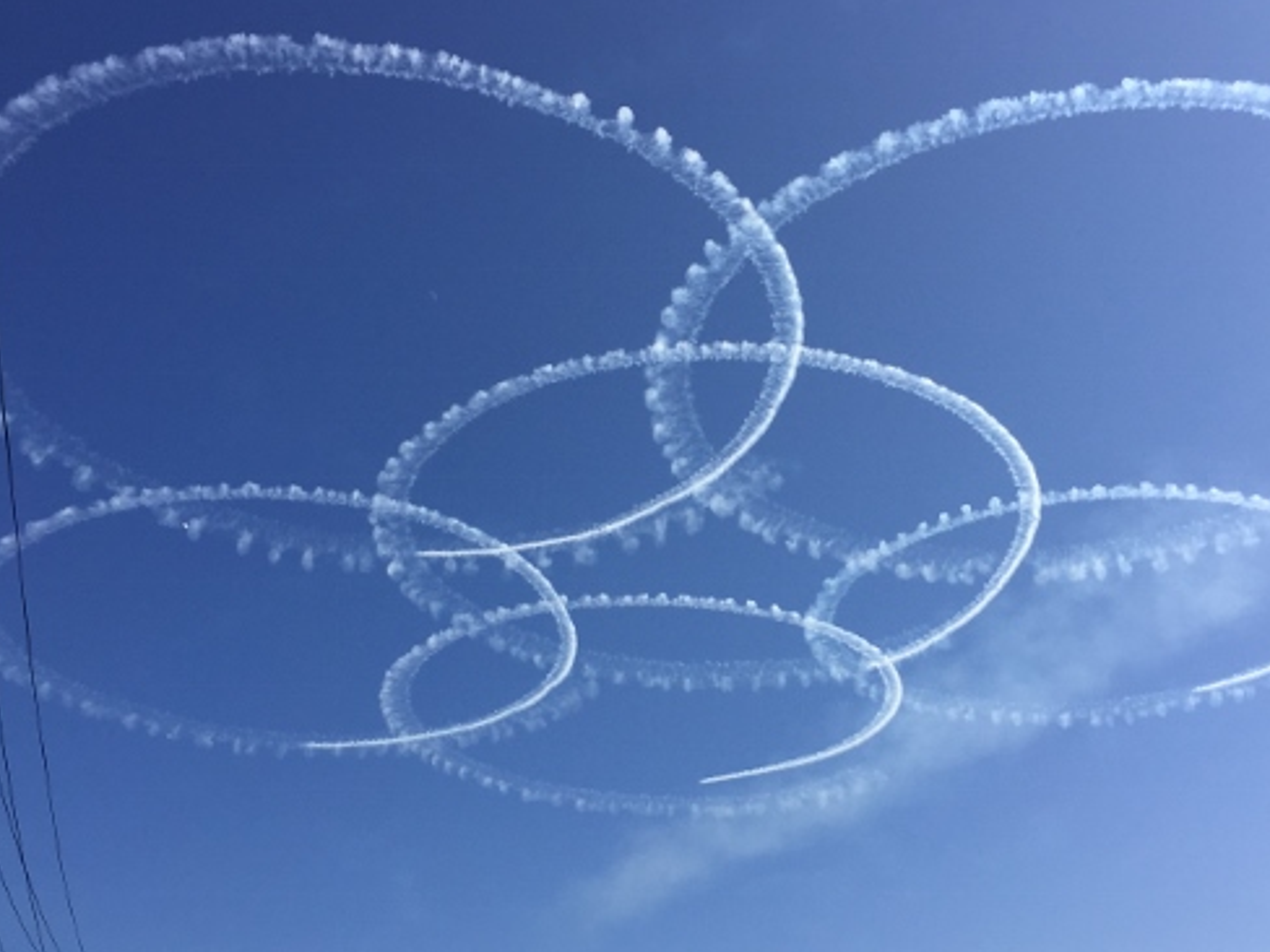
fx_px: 1394
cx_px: 687
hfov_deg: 48.9
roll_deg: -0.6
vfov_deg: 37.7
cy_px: 515
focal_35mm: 38
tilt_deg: +30.5
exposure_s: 1/3300
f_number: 2.2
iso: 32
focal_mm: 4.15
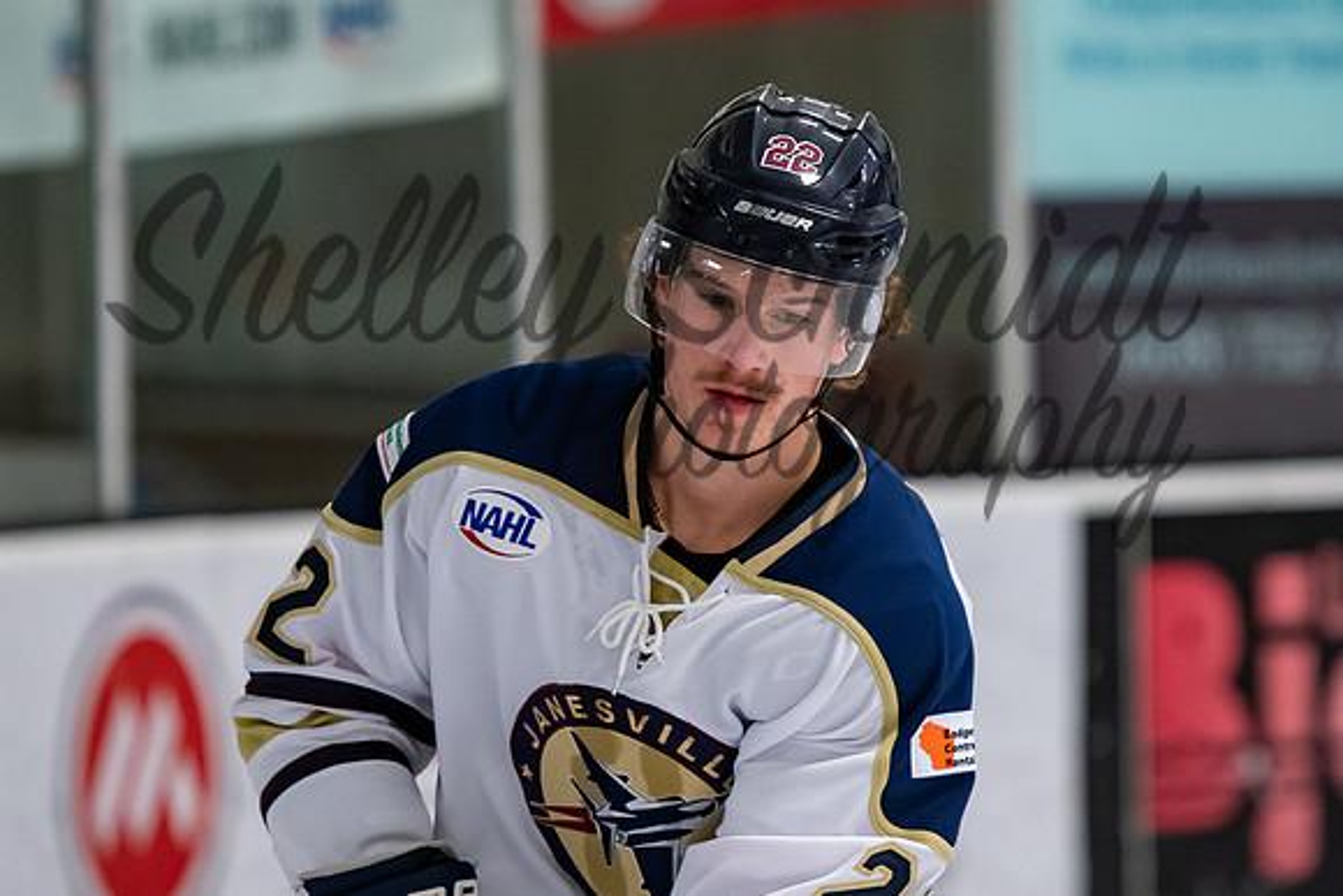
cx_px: 747
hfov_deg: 4.7
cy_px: 434
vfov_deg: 3.1
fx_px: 16350
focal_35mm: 438
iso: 2000
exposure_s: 1/800
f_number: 3.2
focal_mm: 200
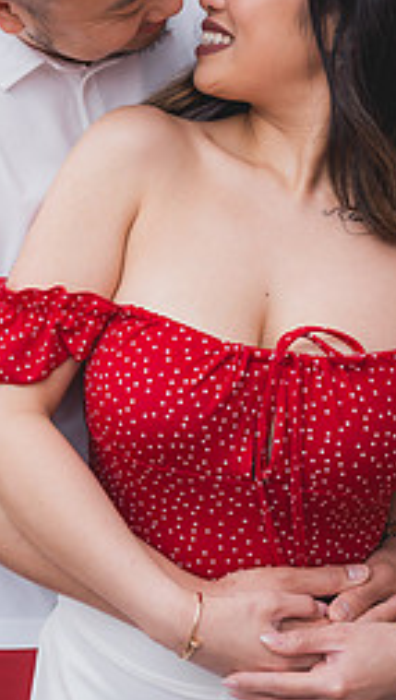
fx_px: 1730
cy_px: 105
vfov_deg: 22.5
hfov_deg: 13.1
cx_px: 166
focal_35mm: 93
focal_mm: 50
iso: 250
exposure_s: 1/500
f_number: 2.8
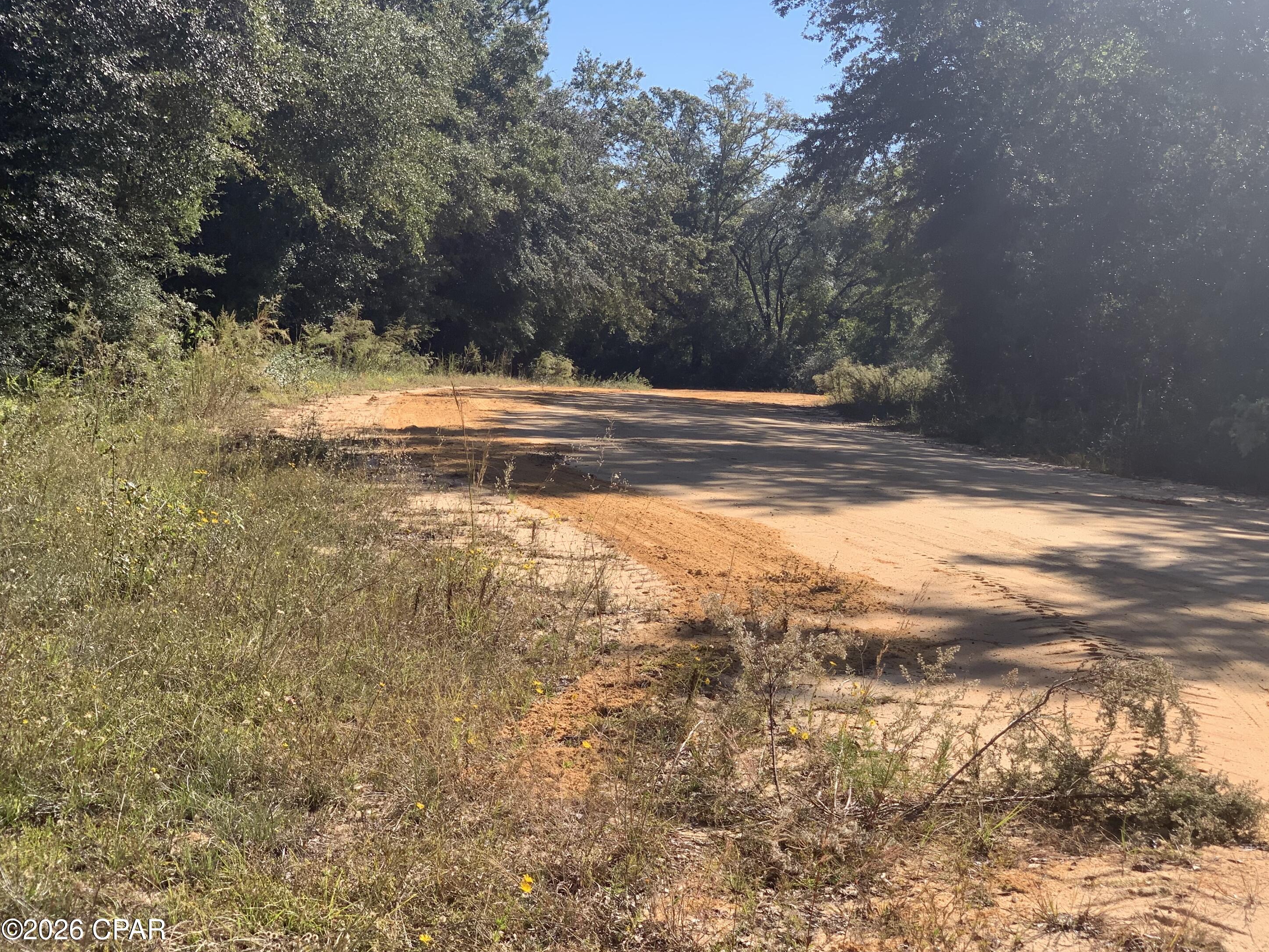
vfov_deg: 27.0
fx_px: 1980
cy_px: 481
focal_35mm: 54
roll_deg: -2.4
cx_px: 658
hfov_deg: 35.5
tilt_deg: -5.4
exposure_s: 1/727
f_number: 2.4
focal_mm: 6
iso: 16
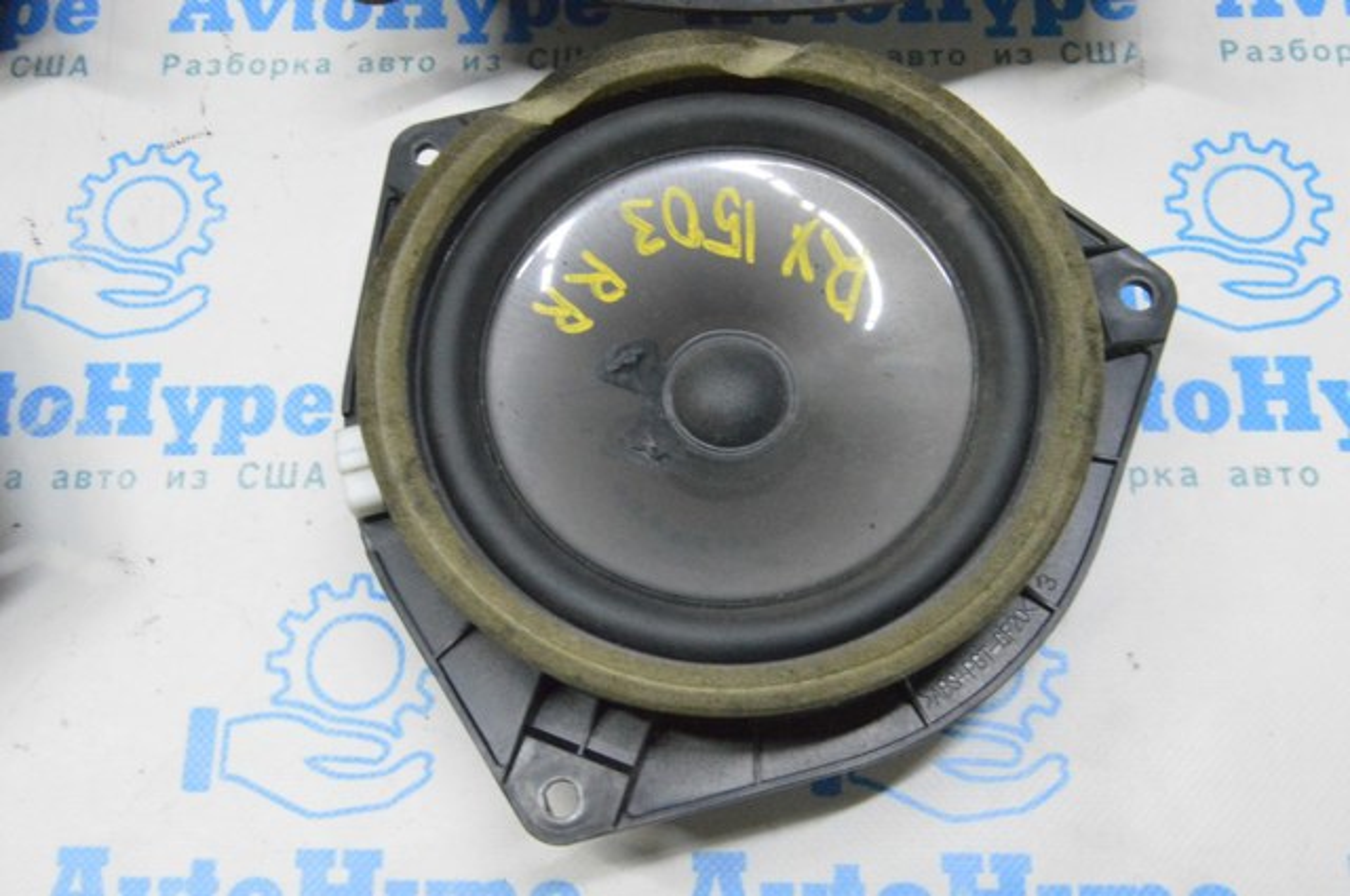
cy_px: 448
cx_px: 675
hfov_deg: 49.6
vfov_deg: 34.1
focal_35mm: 39
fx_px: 1461
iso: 6400
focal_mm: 26
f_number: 20
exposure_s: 1/15
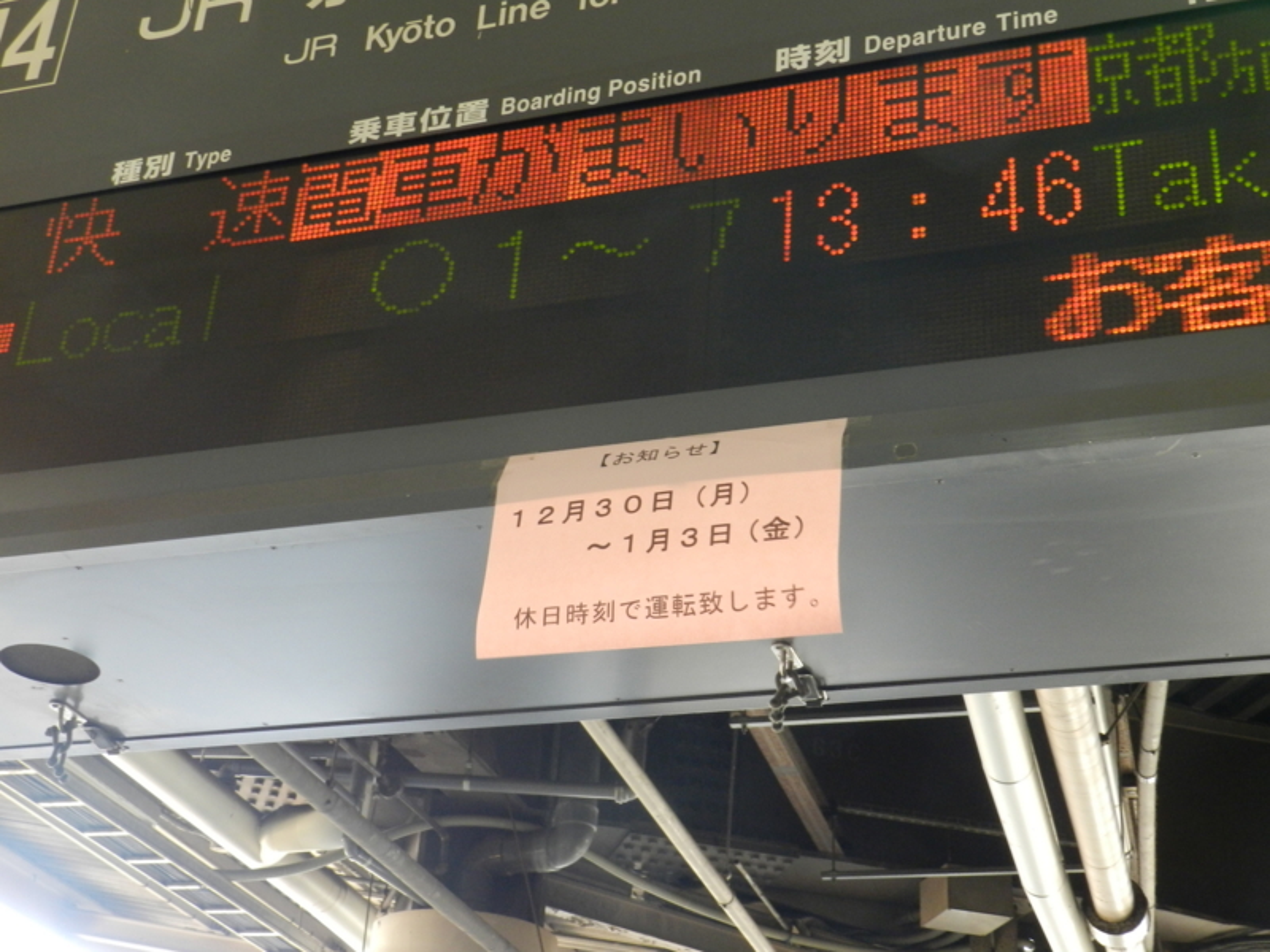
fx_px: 1944
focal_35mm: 53
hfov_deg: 36.2
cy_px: 476
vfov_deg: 27.5
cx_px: 635
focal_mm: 9.4
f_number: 4.4
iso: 400
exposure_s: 1/25
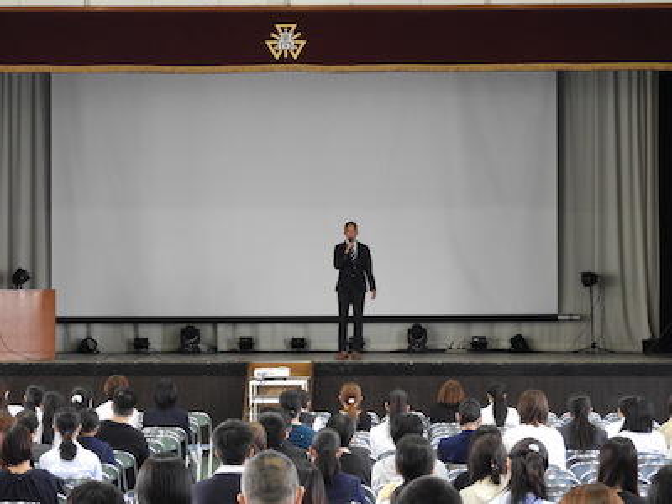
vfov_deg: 11.9
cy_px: 252
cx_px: 336
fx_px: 2427
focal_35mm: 125
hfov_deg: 15.8
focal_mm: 22.4
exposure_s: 1/25
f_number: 5
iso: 400
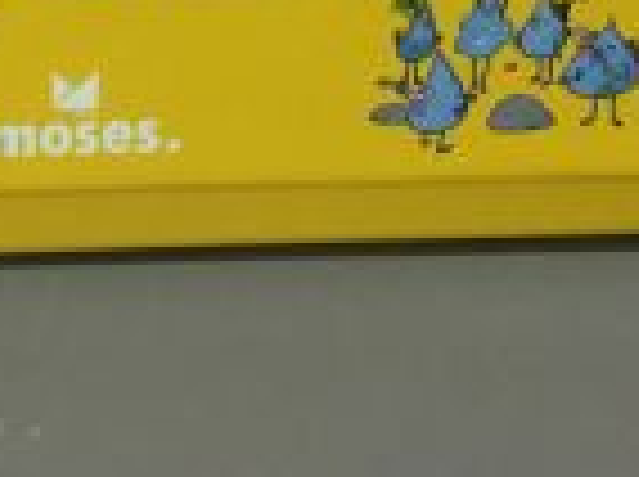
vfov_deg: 10.7
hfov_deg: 14.7
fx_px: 2414
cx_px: -50
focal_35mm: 131
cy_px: -333
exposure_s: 1/33
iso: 160
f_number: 2.4
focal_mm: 3.3
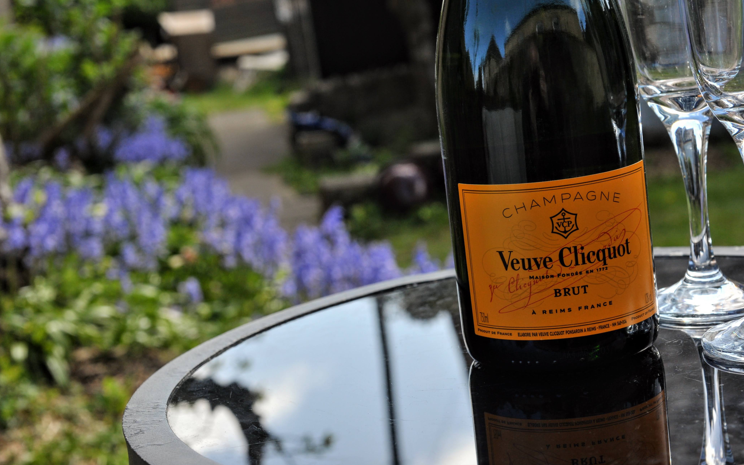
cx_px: 369
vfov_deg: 21.0
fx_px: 1257
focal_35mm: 62
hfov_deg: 33.0
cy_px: 231
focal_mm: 60
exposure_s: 1/500
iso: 800
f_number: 11
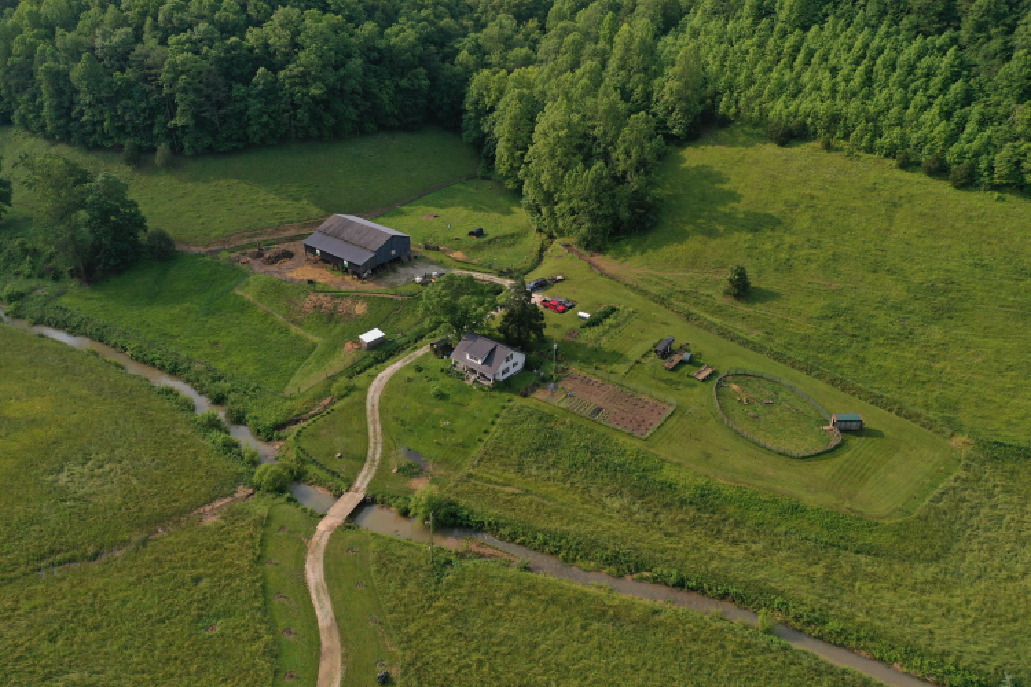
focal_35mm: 28
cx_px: 516
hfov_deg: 65.5
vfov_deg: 46.4
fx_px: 802
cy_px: 344
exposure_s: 1/120
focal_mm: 10.26
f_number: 4.5
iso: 100
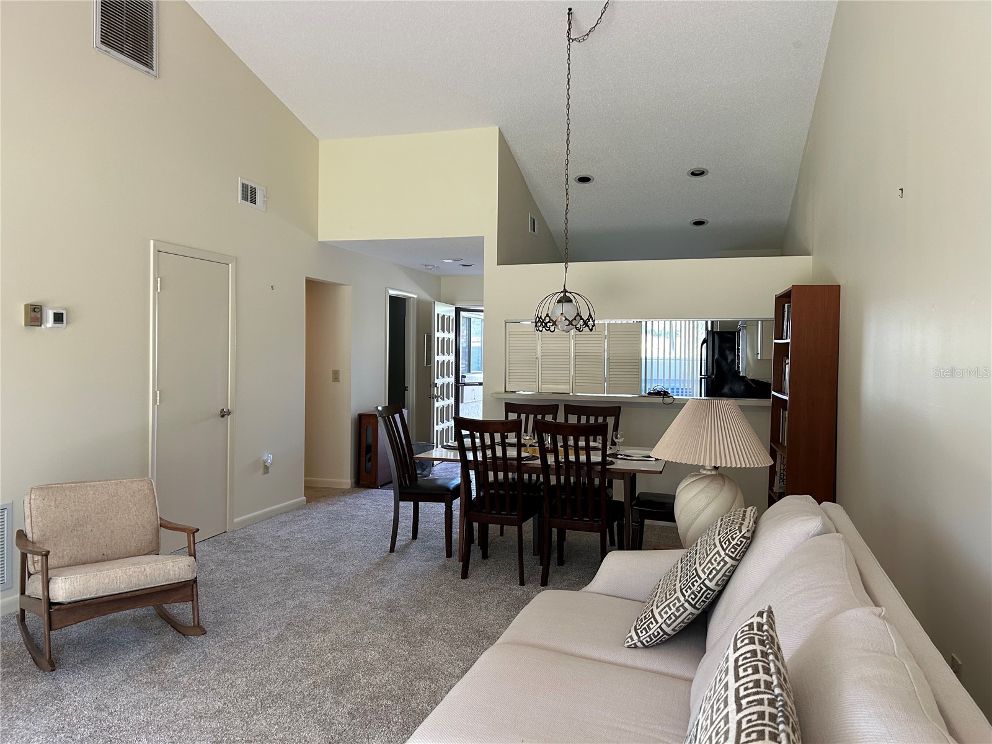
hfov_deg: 67.3
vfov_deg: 53.1
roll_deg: -0.4
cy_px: 372
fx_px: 745
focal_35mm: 26
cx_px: 496
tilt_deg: +0.1
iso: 125
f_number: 1.5
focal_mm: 5.7
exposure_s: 1/121
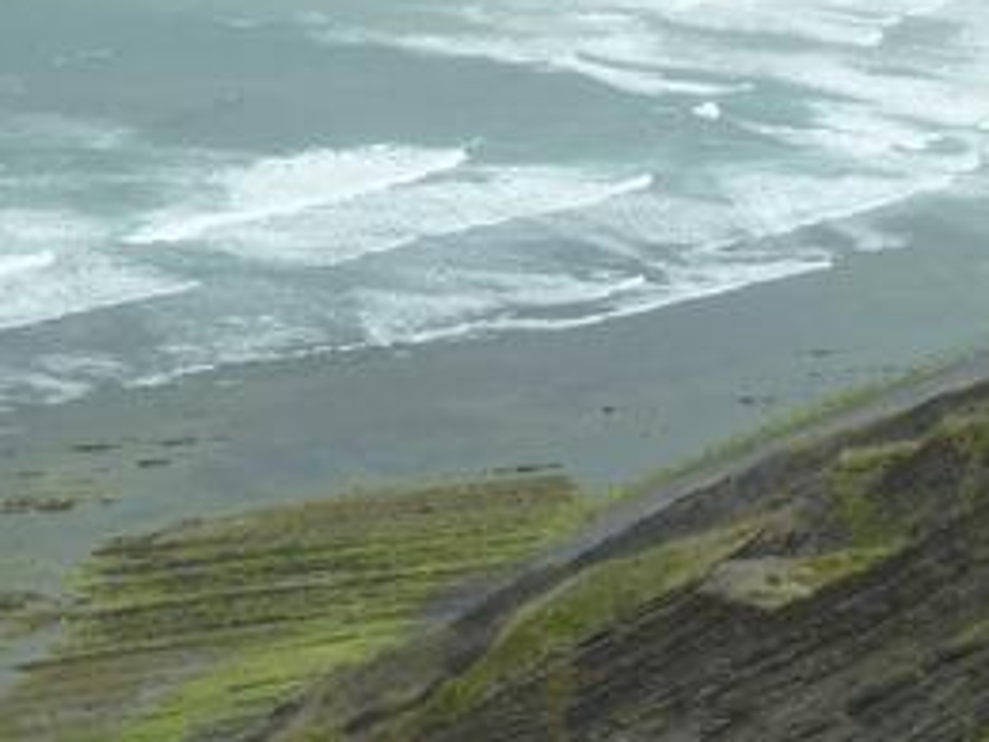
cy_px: 544
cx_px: 669
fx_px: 3514
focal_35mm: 123
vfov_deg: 12.0
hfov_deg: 16.0
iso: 80
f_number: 4
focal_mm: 6.5
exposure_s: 1/160
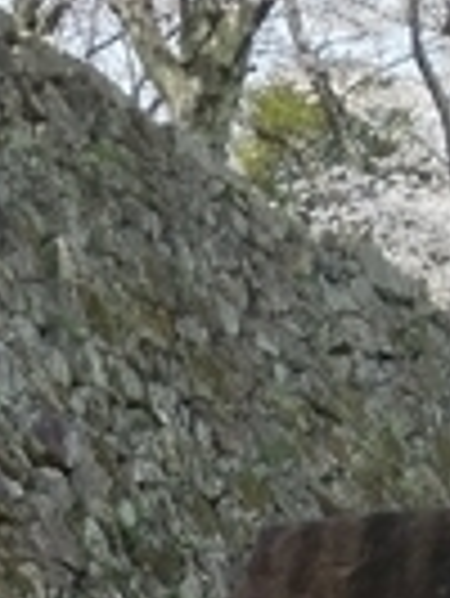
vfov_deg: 11.0
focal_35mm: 156
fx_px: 2700
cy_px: 1349
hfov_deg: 9.2
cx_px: -302
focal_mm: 4.58
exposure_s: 1/850
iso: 100
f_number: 1.8
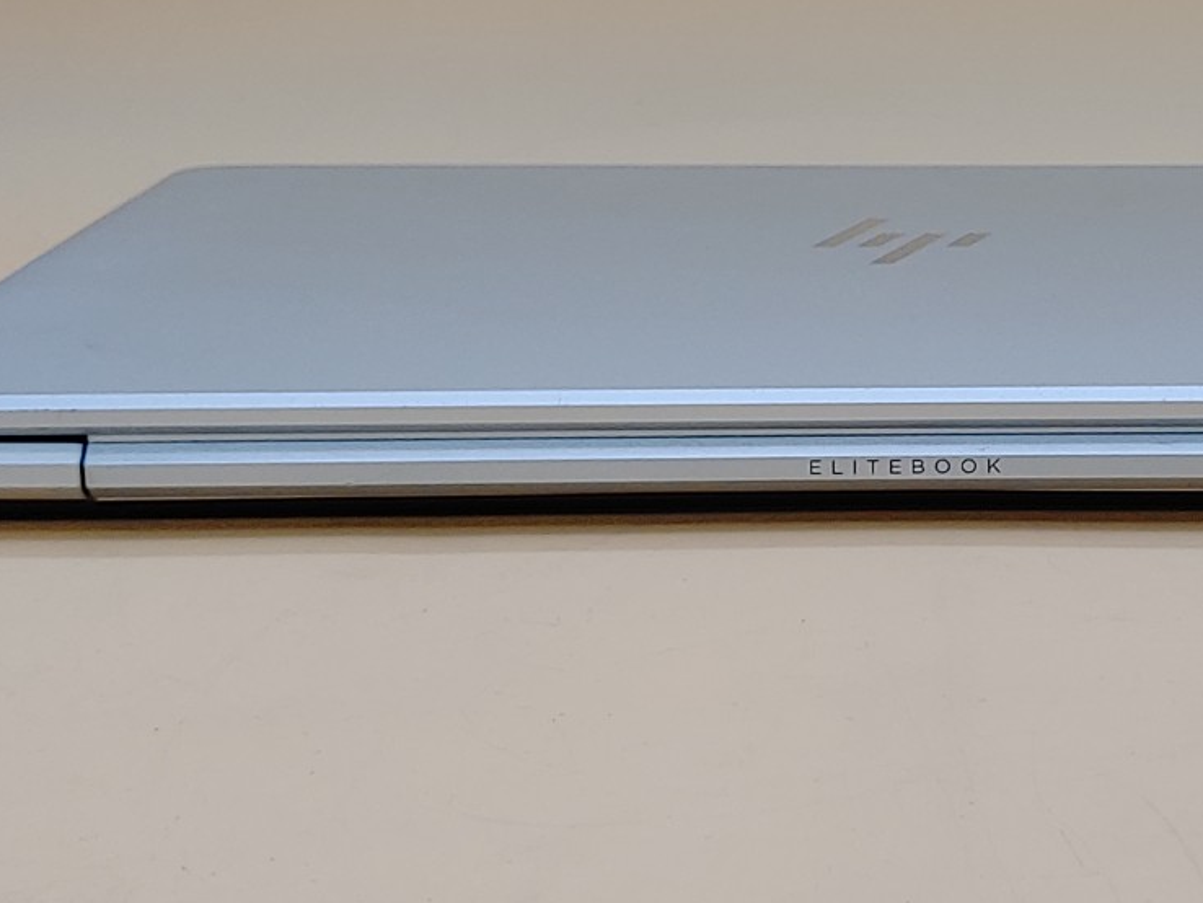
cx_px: 875
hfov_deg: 24.2
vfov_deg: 18.4
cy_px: 274
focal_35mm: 80
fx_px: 2781
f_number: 1.8
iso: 50
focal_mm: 4.36
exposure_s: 1/100
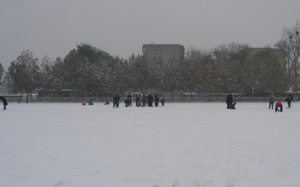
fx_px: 417
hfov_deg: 39.4
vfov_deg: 25.3
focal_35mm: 51
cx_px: 183
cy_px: 111
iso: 64
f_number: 4.8
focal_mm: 7.8
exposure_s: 1/703
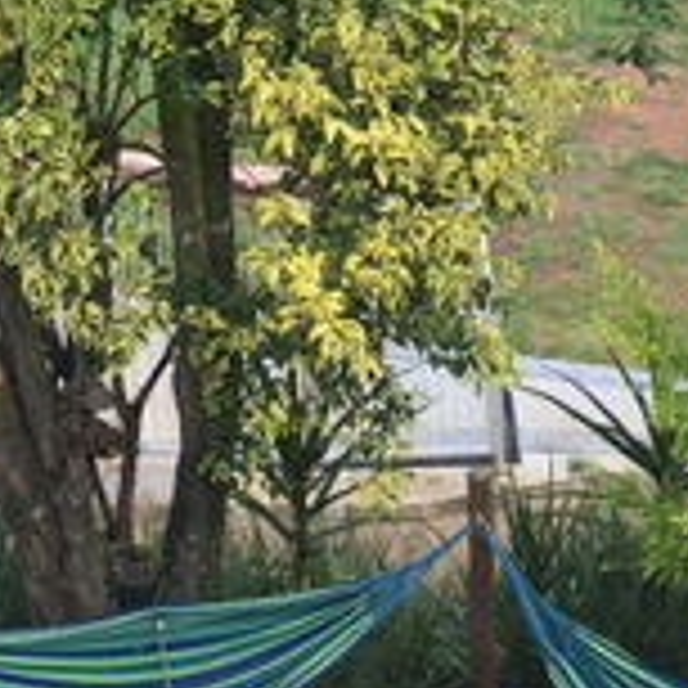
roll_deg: +0.6
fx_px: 2114
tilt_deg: -18.3
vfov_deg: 17.3
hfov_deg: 18.5
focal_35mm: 94
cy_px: -211
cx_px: 355
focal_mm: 4.15
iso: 32
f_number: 2.2
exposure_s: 1/100
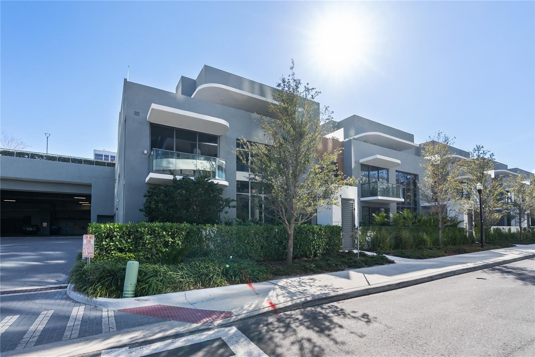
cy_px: 178
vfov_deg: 73.8
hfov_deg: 96.7
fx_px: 238
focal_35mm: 16
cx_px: 268
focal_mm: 16
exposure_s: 1/250
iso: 400
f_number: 8
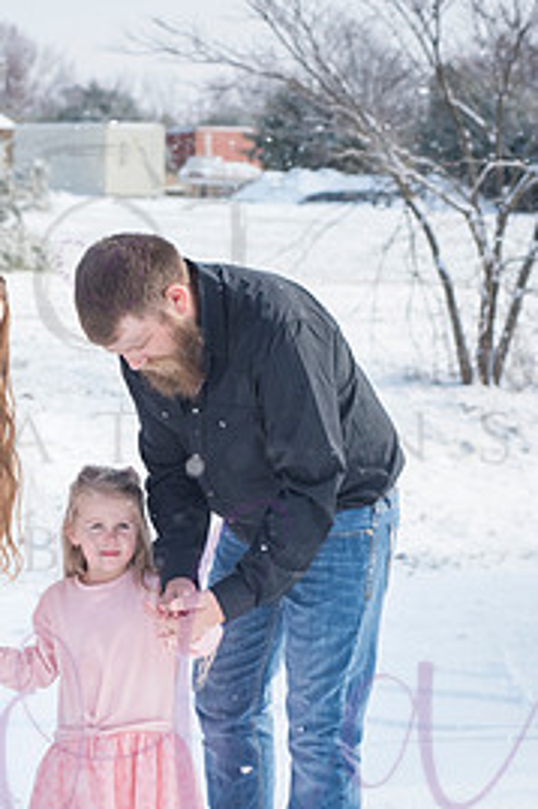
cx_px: 114
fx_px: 3232
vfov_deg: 14.2
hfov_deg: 9.5
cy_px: 544
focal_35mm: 144
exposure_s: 1/1000
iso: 640
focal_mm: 86
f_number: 7.1
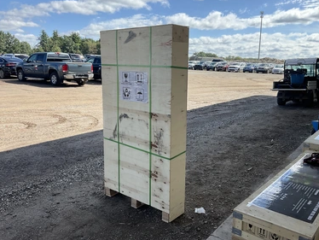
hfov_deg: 58.3
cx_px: 163
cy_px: 119
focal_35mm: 31
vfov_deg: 45.5
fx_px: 286
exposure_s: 1/929
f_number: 1.8
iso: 25
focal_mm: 3
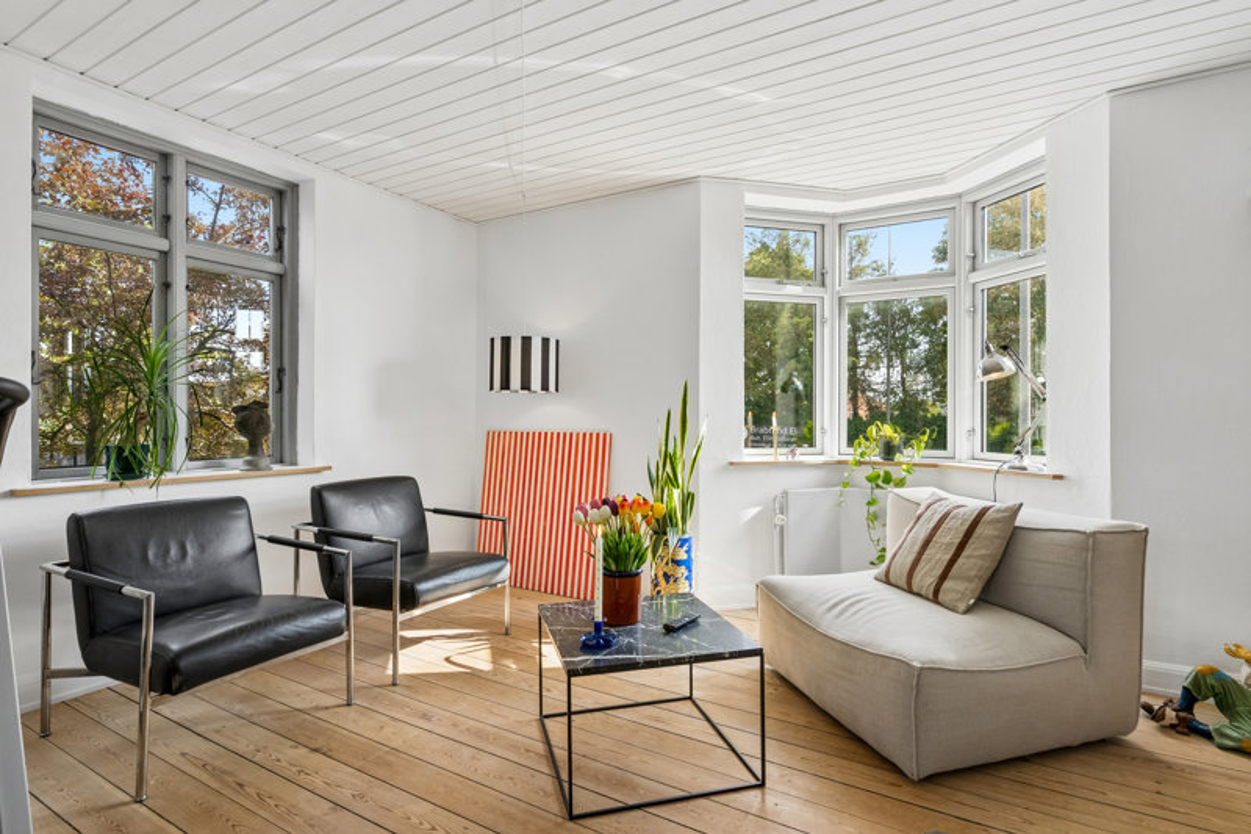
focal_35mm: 17
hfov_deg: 93.3
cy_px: 417
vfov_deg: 70.4
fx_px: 591
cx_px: 626
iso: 800
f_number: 7.1
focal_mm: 17
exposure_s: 1/400
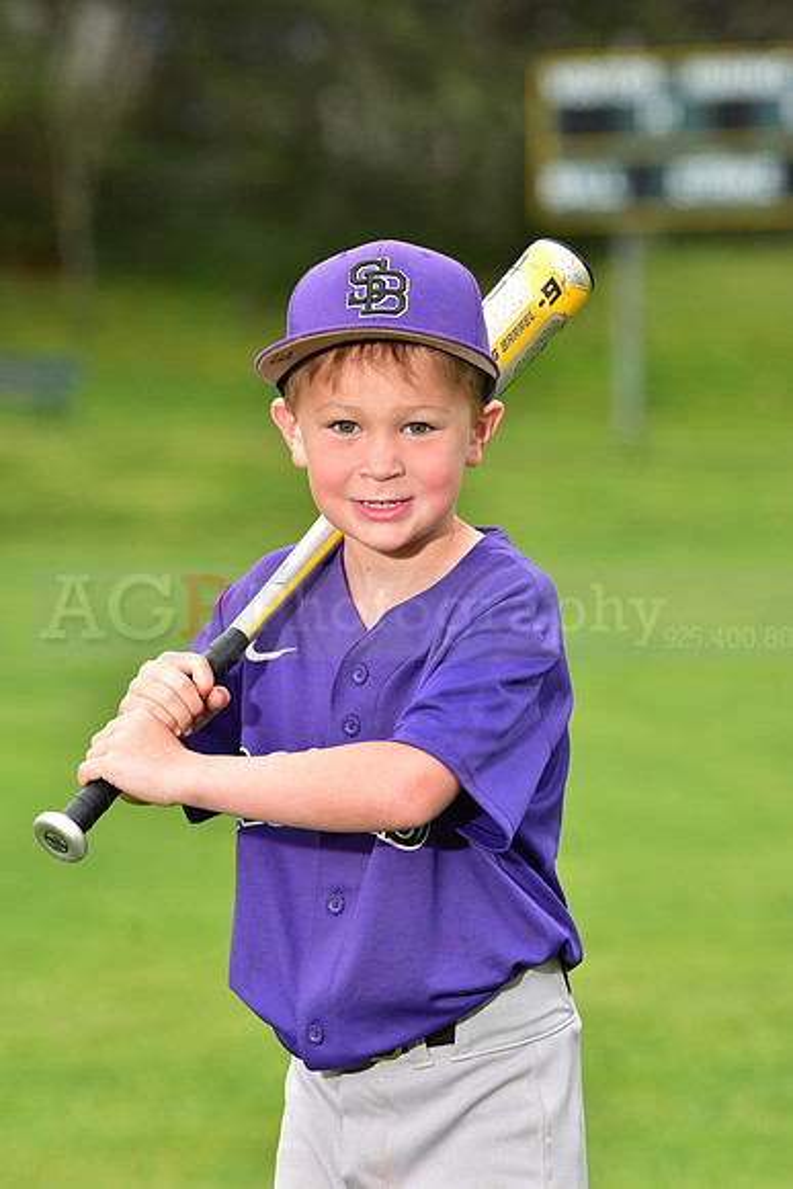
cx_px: 396
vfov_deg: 11.7
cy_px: 594
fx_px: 5778
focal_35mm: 175
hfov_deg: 7.9
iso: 400
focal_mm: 175
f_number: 5.6
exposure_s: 1/250
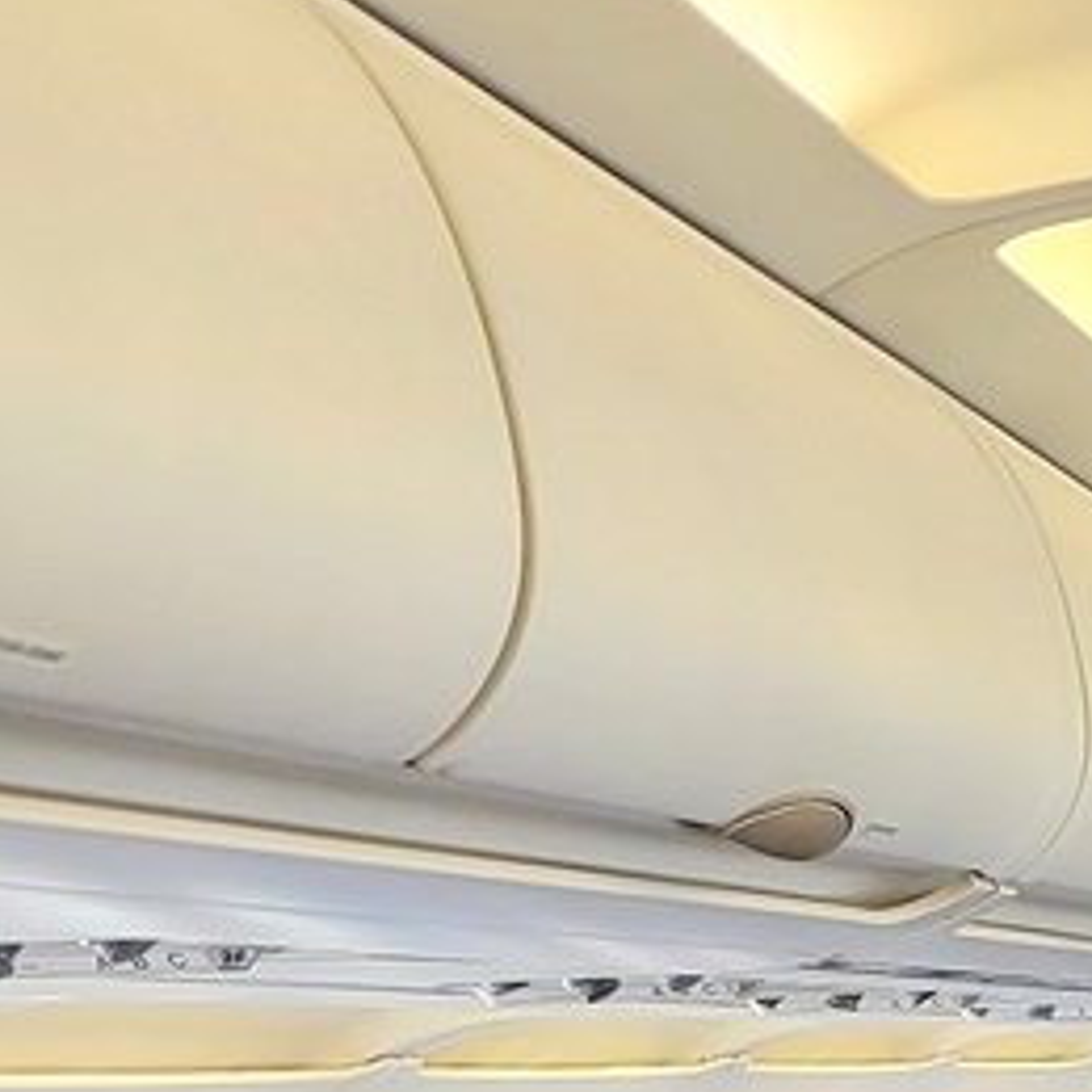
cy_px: 1634
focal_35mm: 106
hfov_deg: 14.6
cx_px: 1907
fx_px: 3783
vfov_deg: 15.2
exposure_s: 1/54
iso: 50
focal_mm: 5.4
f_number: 1.8
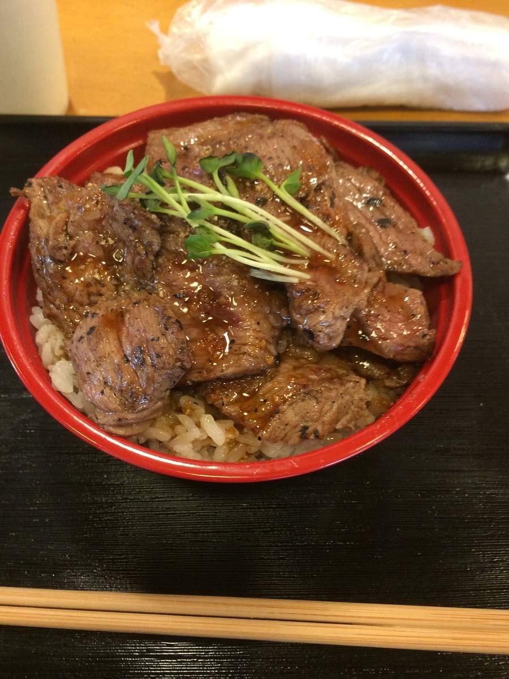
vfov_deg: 61.7
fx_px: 569
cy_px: 340
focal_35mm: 29
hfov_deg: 48.2
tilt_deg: -60.9
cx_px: 254
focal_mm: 4.15
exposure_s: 1/30
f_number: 2.2
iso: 250
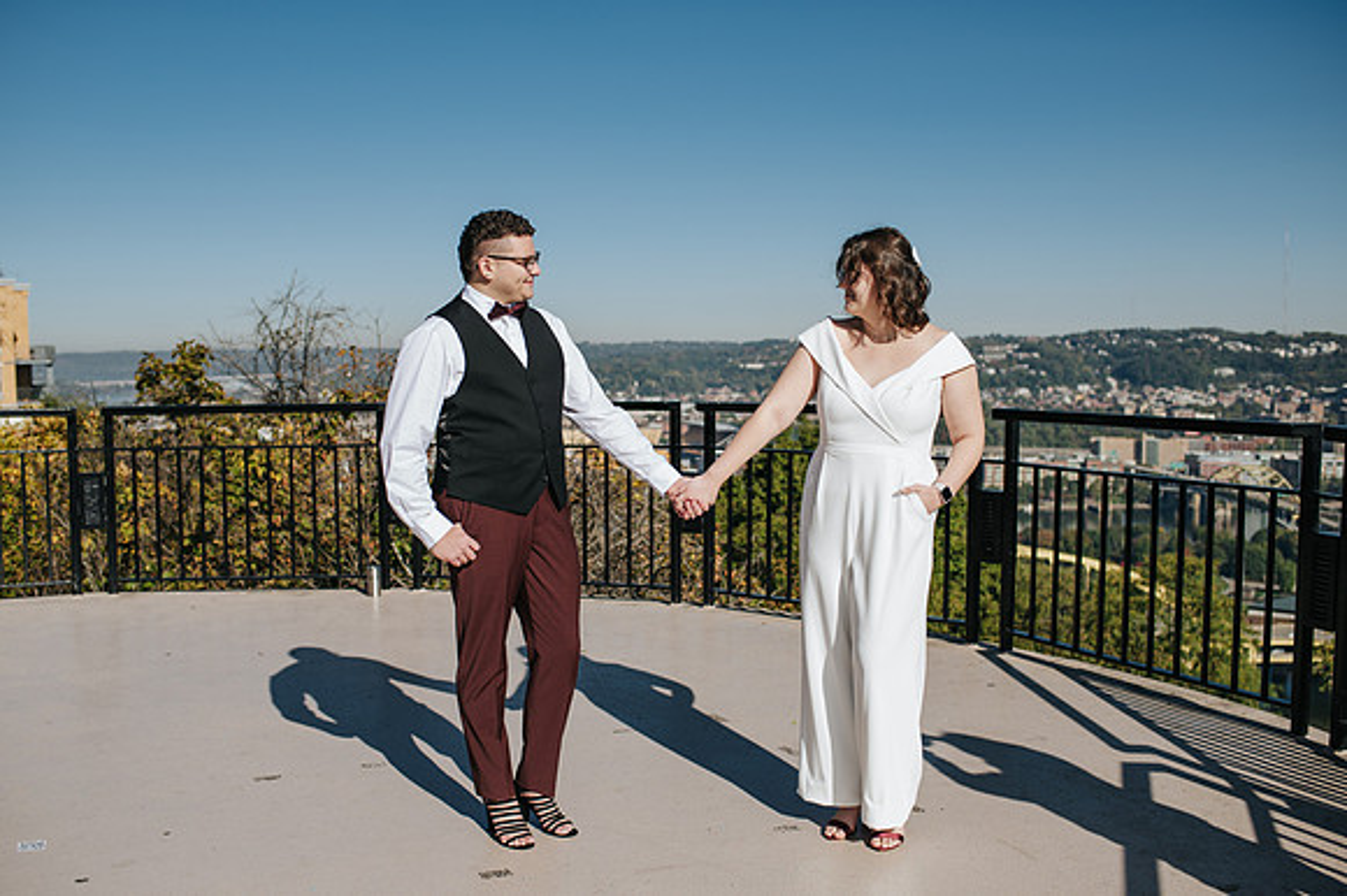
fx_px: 1398
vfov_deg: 35.5
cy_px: 455
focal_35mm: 37
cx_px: 665
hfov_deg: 51.4
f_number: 3.2
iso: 100
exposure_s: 1/1600
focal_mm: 35
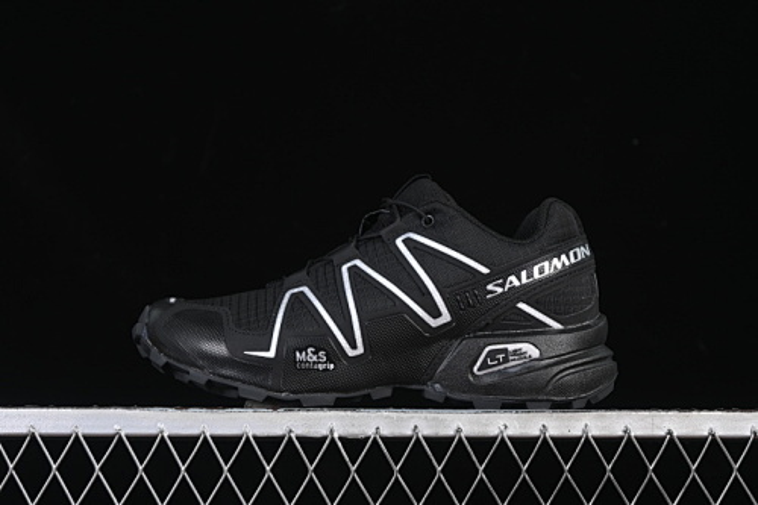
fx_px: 1579
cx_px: 379
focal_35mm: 75
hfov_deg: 27.0
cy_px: 252
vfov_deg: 18.2
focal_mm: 50
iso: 160
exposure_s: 1/50
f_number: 6.3
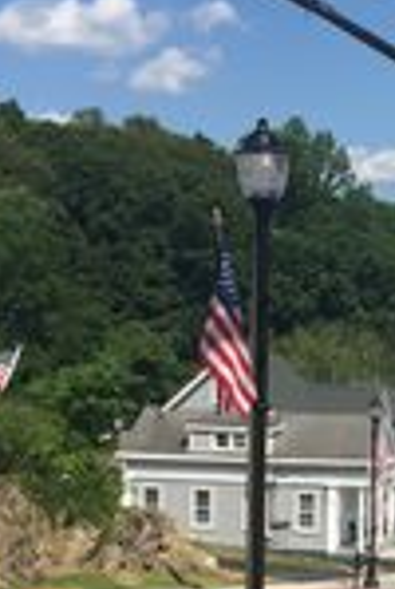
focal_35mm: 97
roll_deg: -3.2
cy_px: 502
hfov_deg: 13.6
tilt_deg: -3.8
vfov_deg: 20.7
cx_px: 525
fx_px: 1589
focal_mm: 4.15
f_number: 2.2
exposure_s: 1/2825
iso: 32
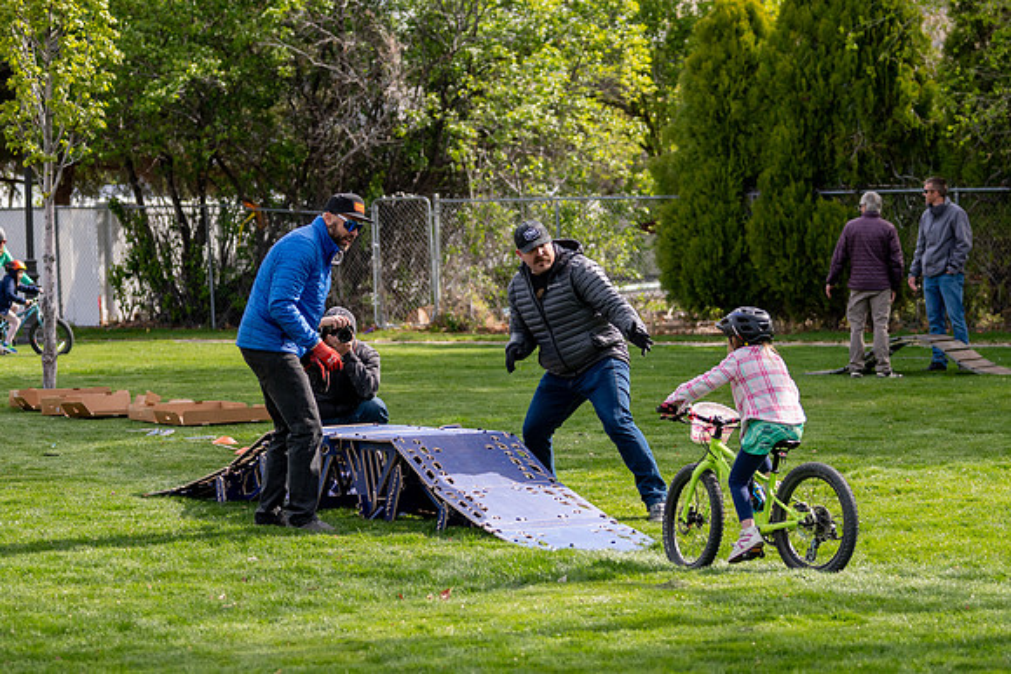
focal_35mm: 124
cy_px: 337
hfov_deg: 16.6
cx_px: 556
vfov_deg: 11.1
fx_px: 3473
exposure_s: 1/2000
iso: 200
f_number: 2.8
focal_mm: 75
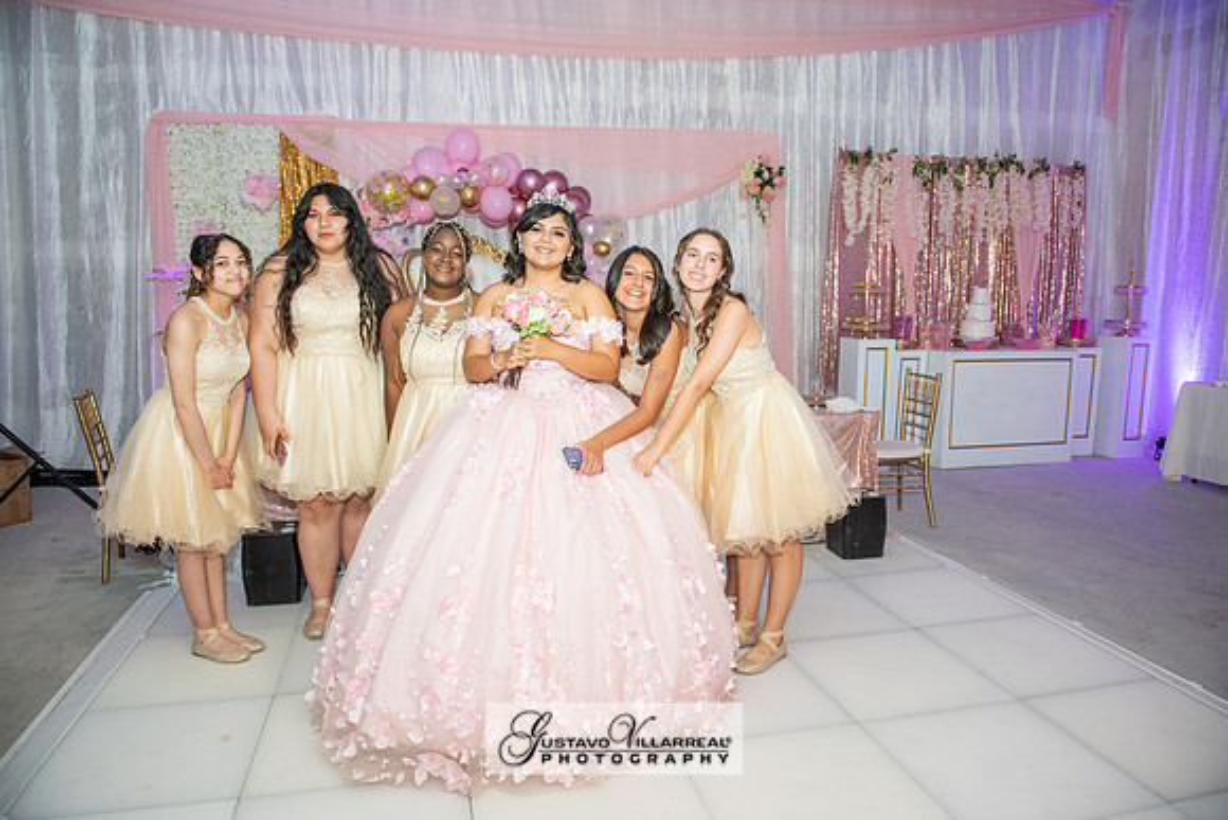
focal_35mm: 24
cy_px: 410
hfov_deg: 73.7
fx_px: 819
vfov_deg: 53.2
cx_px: 614
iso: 1250
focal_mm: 24
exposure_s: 1/160
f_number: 3.5
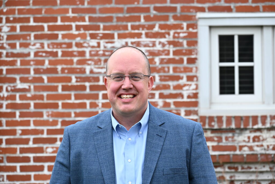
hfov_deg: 9.5
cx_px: 138
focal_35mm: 218
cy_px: 92
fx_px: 1662
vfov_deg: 6.3
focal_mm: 145
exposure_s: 1/250
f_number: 8
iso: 280
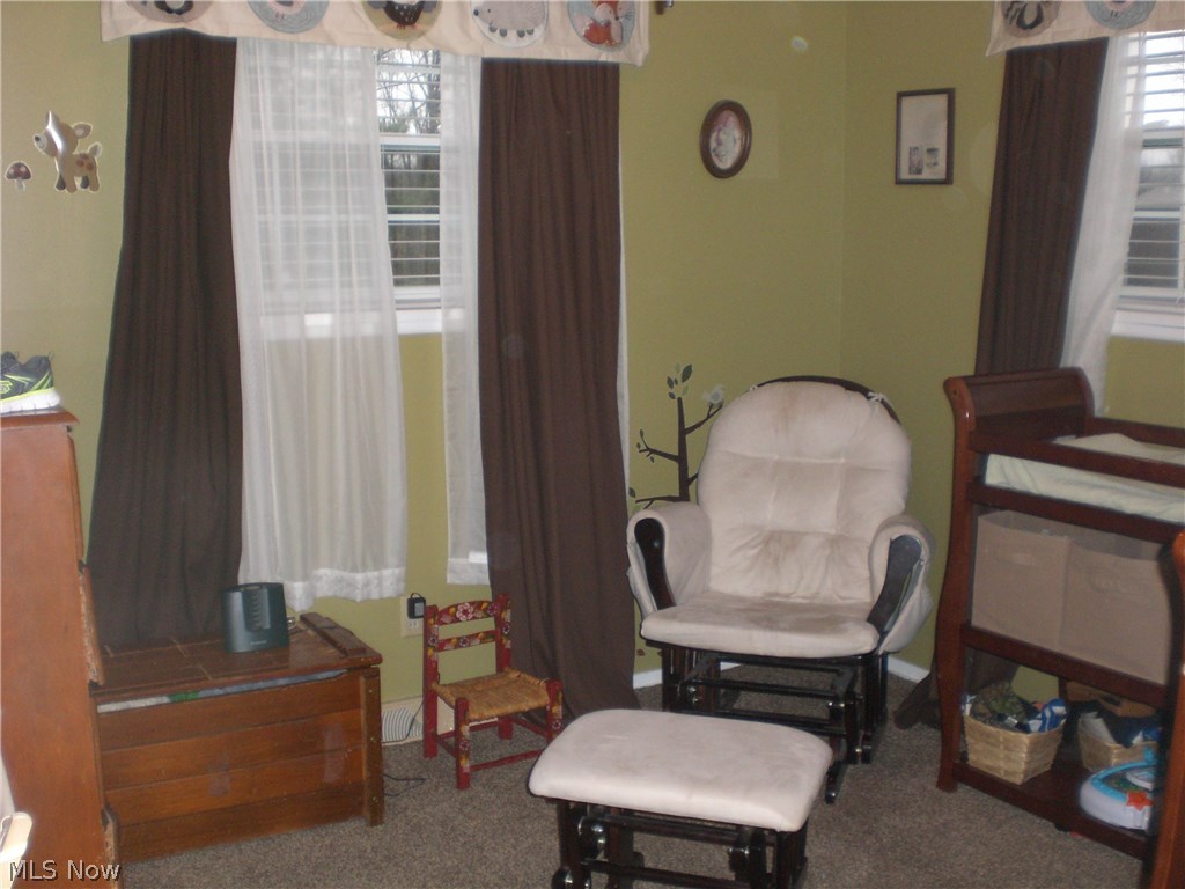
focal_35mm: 38
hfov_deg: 49.0
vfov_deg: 37.7
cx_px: 592
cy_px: 444
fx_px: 1301
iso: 200
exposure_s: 1/60
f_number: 3.1
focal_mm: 6.3
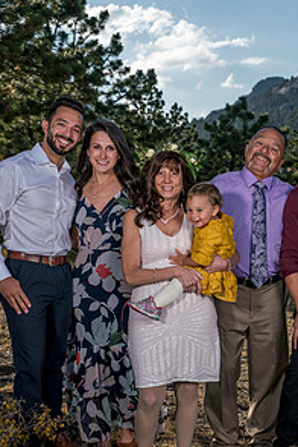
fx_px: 857
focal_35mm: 69
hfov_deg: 19.3
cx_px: 283
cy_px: 282
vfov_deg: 29.1
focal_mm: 35
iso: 160
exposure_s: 1/1600
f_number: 4
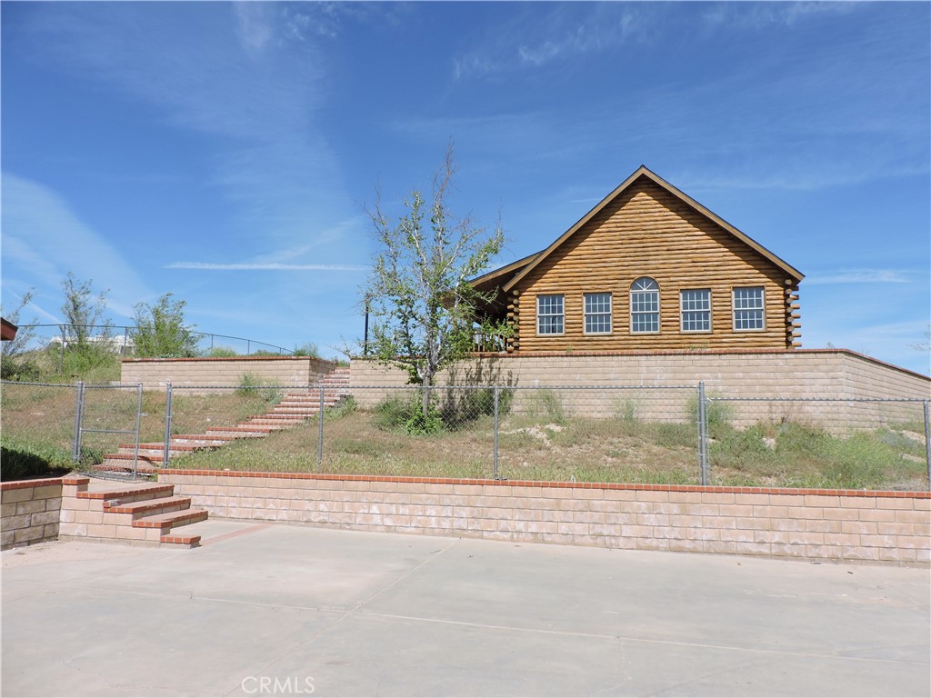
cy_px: 349
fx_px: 645
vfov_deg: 56.8
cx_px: 466
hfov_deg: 71.6
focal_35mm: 24
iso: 100
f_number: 3.3
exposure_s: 1/1250
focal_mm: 4.3
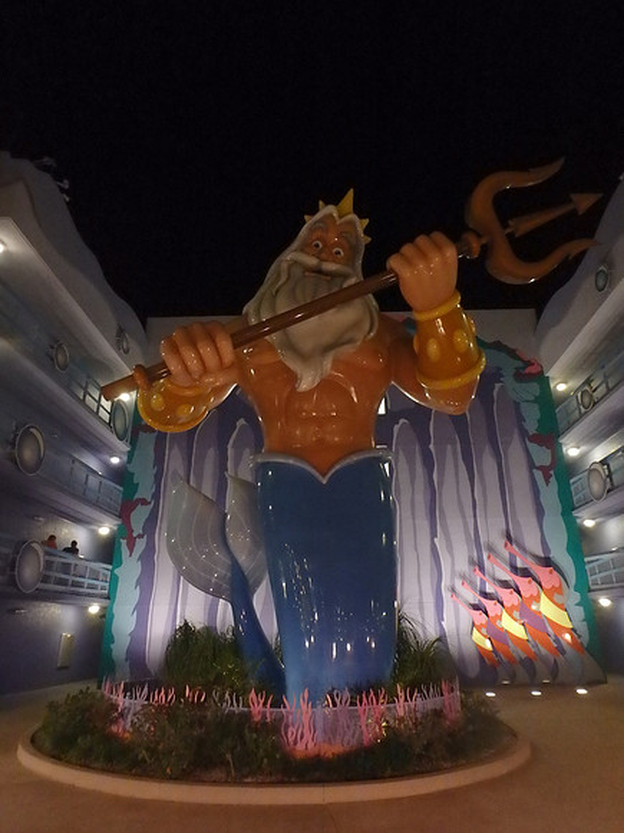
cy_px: 416
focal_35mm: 21
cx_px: 312
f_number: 3.5
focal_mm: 3.7
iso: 1600
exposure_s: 1/20
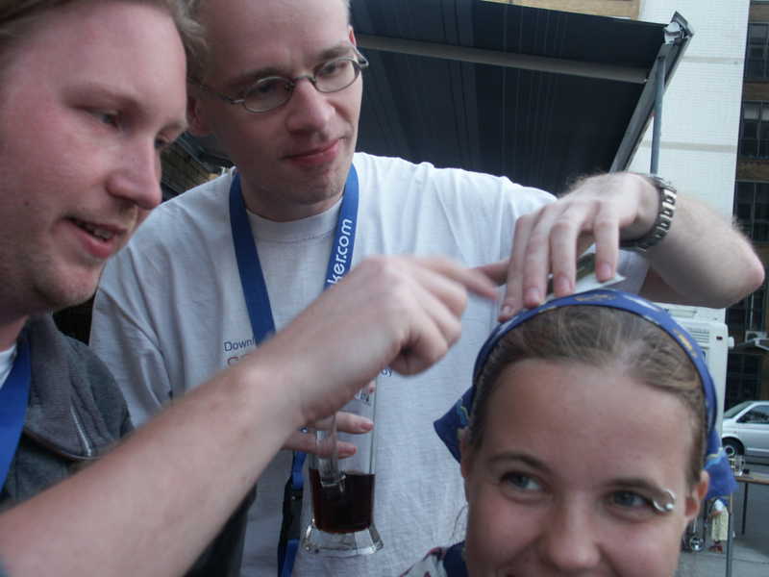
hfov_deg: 50.1
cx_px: 384
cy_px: 288
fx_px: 822
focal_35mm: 37
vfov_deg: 38.7
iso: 100
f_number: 2.8
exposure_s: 1/45
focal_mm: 9.51
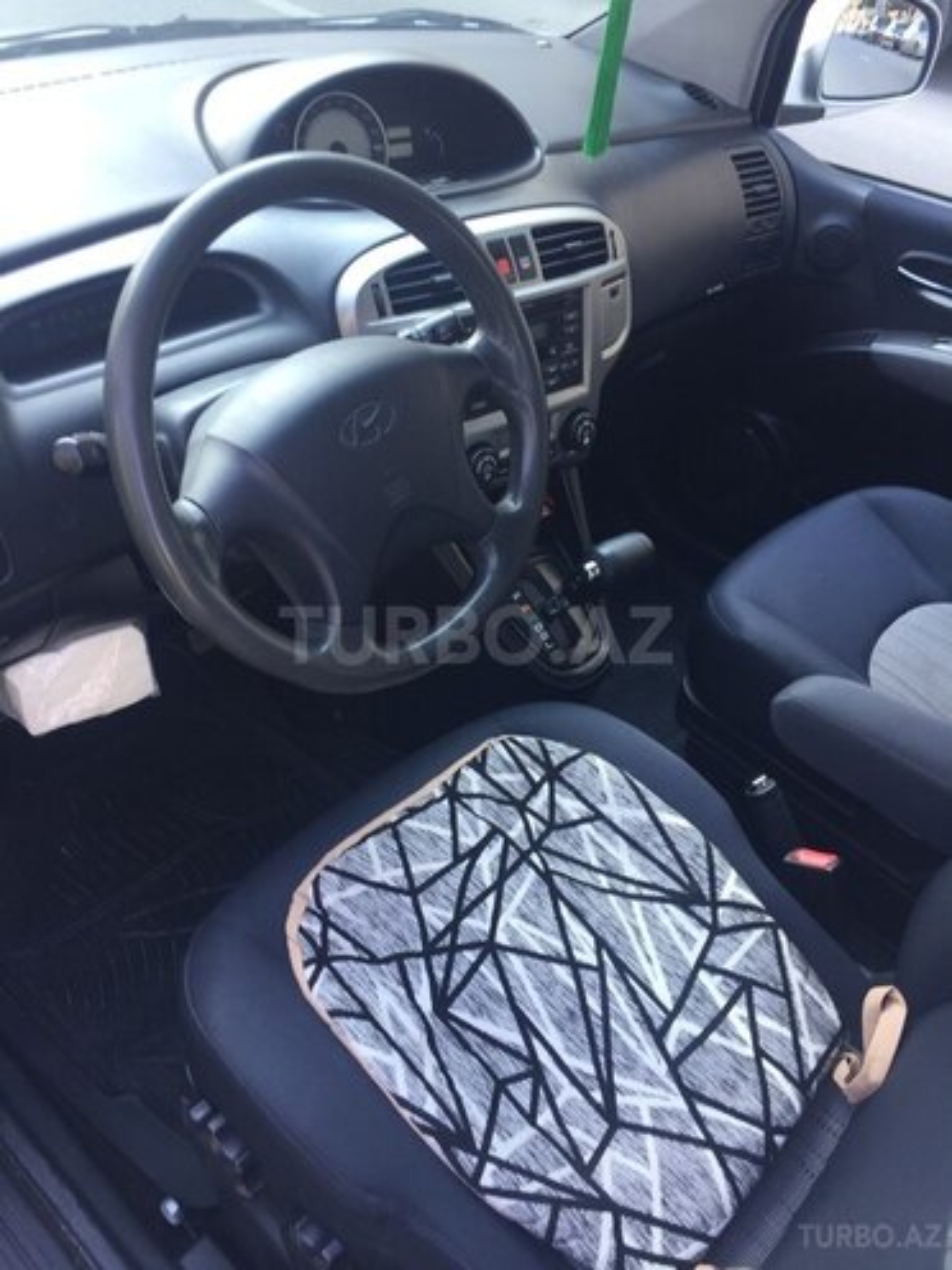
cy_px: 635
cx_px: 476
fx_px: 1063
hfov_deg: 48.2
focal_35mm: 29
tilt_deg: -39.4
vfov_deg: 61.7
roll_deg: -8.9
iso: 32
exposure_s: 1/50
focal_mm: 4.15
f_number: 2.2
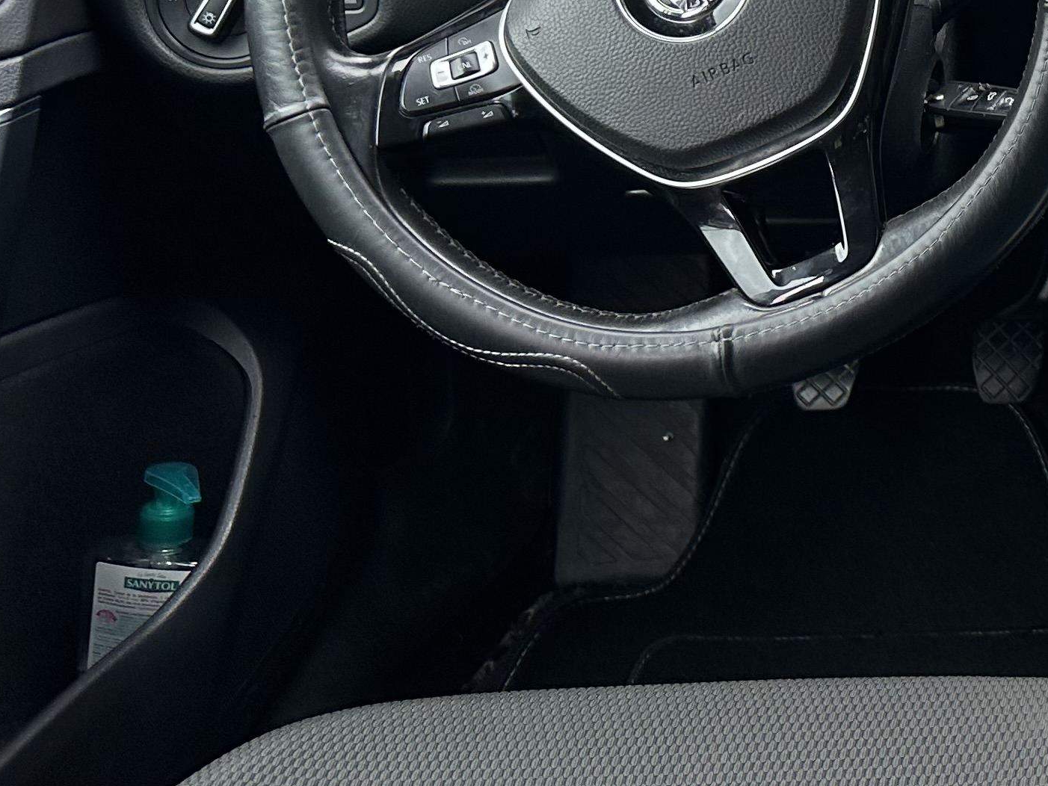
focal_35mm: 69
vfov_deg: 20.7
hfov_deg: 24.1
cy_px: 17
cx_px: 1415
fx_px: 2089
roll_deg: -1.2
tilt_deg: -16.1
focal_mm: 6.86
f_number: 1.78
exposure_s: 1/121
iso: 80
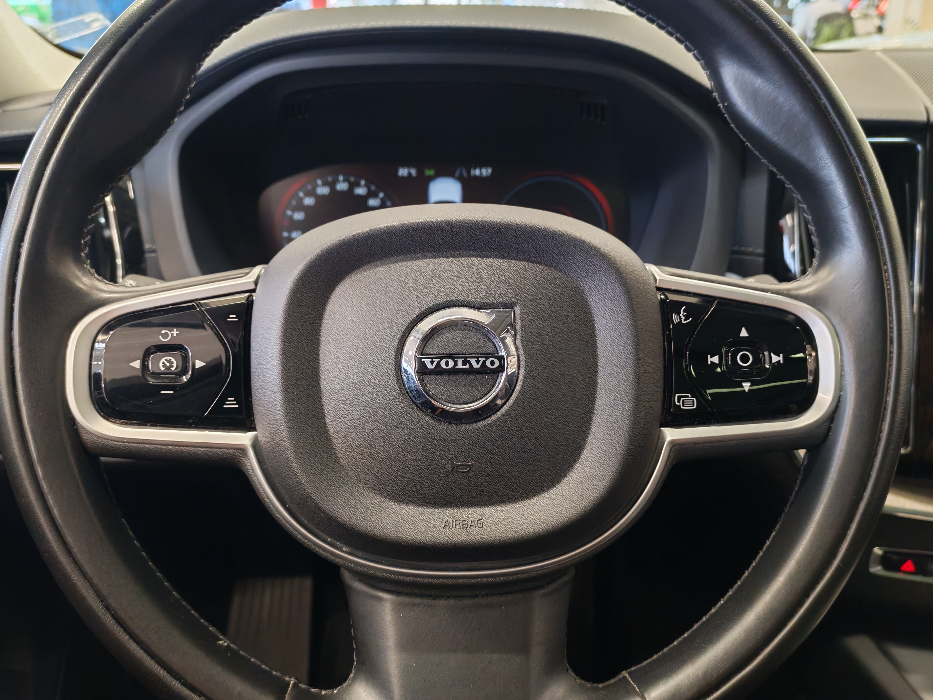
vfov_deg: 45.4
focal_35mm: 31
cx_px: 466
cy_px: 350
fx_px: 836
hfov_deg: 58.4
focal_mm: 6.12
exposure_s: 1/100
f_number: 1.9
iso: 1153
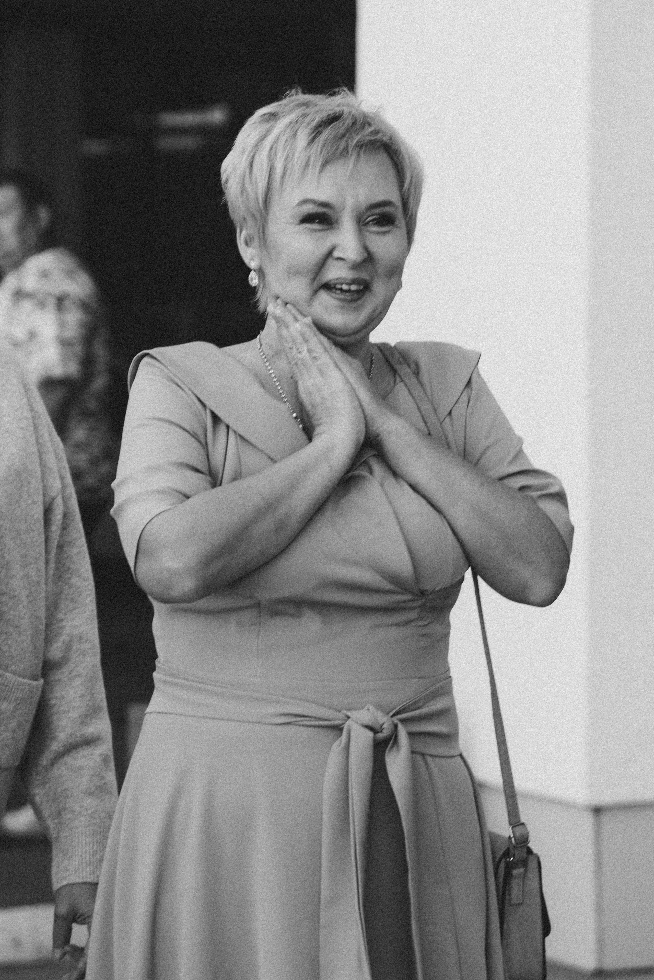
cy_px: 456
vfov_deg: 11.8
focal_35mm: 175
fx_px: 4752
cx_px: 644
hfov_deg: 7.8
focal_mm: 75
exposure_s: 1/400
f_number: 3.2
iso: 200
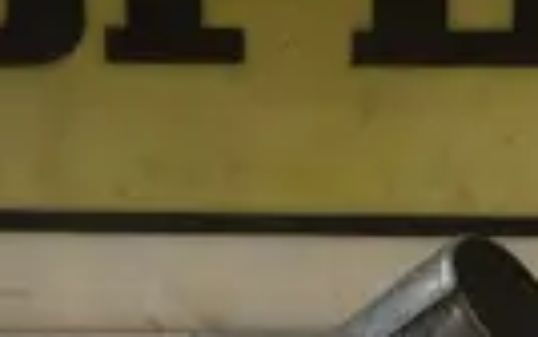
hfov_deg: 18.9
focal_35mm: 110
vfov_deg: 11.5
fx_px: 1614
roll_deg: -1.0
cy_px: 469
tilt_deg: -37.9
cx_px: 345
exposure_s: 1/33
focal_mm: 4.15
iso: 100
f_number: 2.2
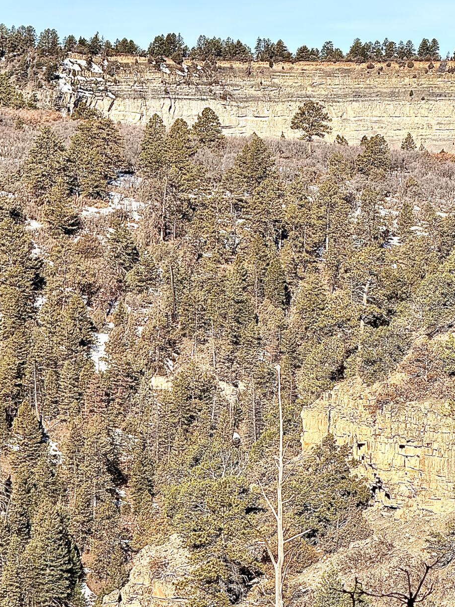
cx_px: 329
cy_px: 352
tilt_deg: -1.7
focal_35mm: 196
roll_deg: -0.7
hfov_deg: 7.6
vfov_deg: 10.1
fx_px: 3435
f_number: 2.8
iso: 50
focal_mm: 15.66
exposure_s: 1/1650
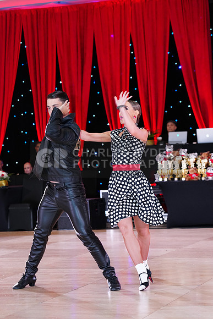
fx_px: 869
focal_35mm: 98
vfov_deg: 20.8
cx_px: 106
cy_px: 160
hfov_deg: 14.0
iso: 2500
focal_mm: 98
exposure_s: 1/250
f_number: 4
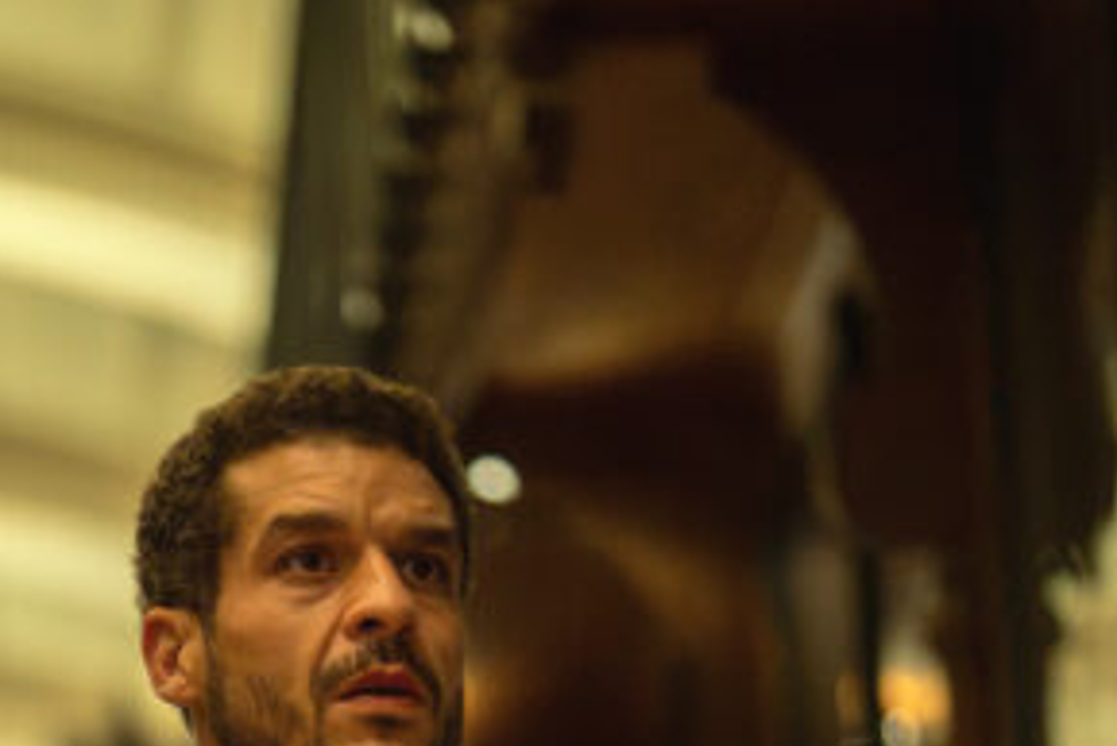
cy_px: 1069
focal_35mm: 177
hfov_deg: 11.6
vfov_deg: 7.6
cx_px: 186
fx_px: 5494
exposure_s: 1/200
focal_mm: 50
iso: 3200
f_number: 1.2
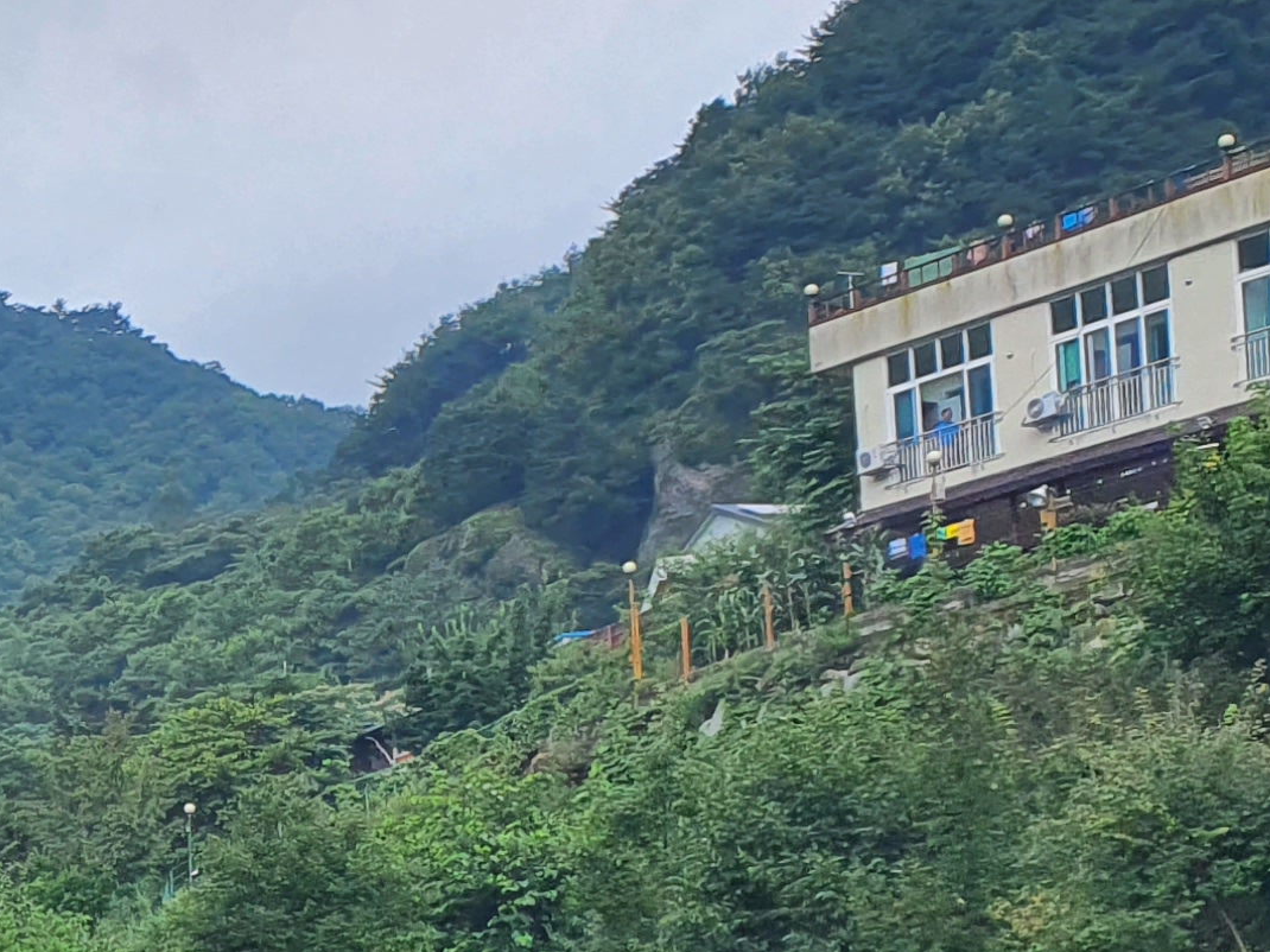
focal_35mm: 98
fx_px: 3595
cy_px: 1148
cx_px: -957
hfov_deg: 16.9
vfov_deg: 14.6
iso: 50
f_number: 2.4
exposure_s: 1/632
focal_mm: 4.32
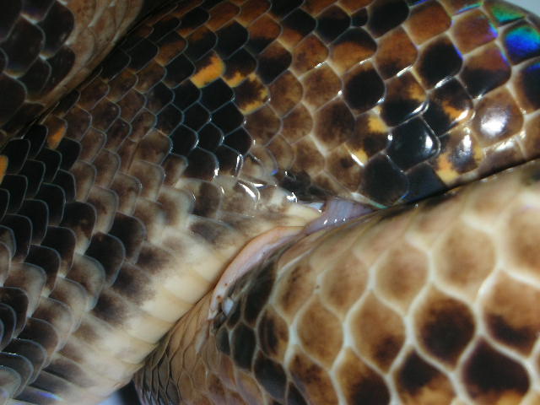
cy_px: 202
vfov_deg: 14.1
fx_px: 1638
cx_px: 270
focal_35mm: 105
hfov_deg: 18.7
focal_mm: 17.4
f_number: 15.1
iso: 50
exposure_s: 1/120
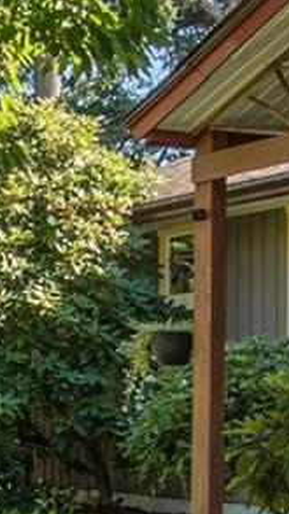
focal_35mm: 103
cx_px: -179
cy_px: 428
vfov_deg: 20.5
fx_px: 1402
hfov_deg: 11.2
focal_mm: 12
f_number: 14
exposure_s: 1/50
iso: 160
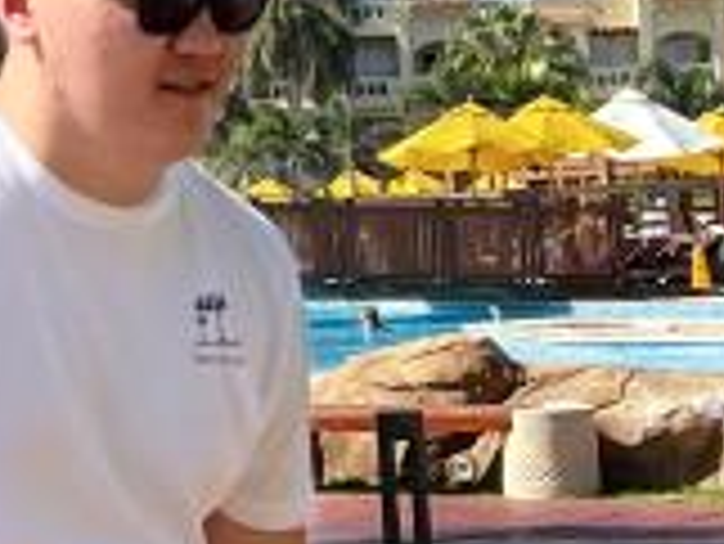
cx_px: -180
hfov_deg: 11.2
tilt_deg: +7.2
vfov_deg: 8.5
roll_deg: +3.0
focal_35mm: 172
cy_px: -173
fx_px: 3600
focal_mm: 5.7
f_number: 1.5
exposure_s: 1/4444
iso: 50
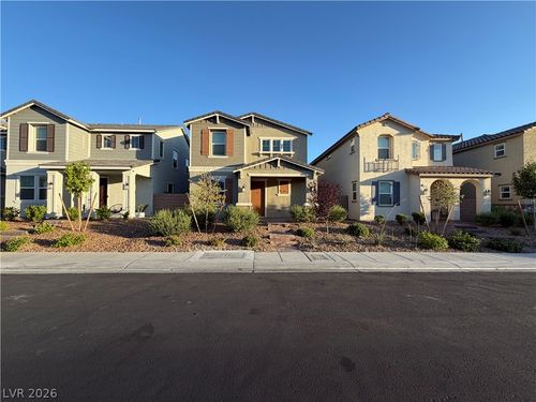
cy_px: 201
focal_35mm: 14
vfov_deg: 85.7
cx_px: 268
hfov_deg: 102.1
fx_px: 217
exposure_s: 1/535
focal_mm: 2.22
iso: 40
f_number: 2.2
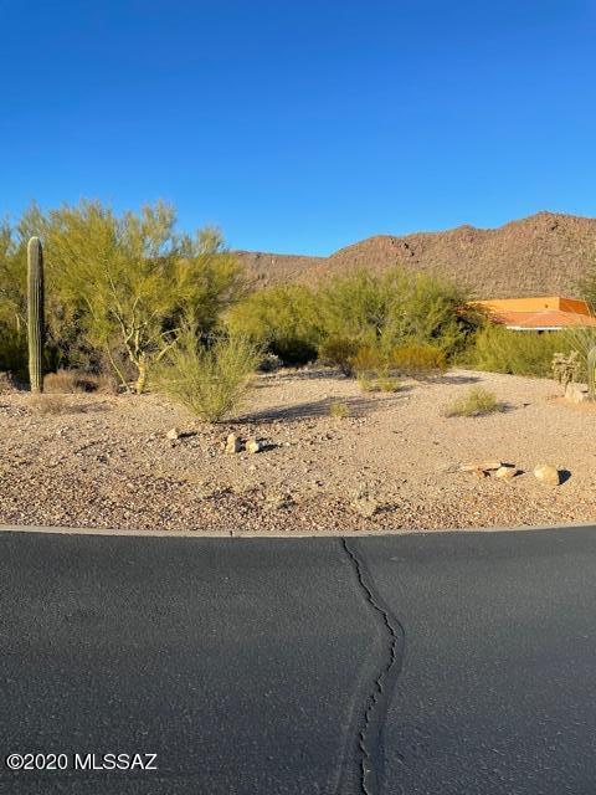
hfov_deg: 53.1
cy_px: 398
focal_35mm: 26
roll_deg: -2.0
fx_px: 597
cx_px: 298
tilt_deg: -4.5
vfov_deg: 67.3
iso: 32
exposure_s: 1/2353
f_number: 1.6
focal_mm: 4.2
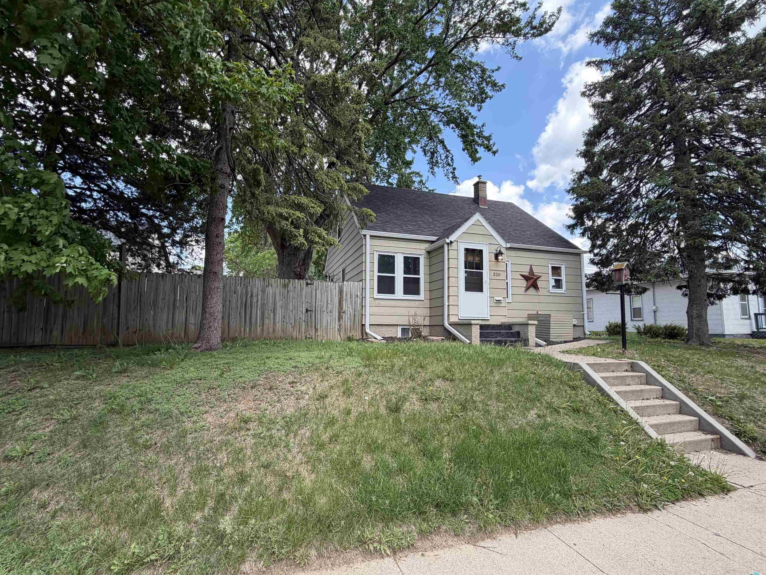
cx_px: 364
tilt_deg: +5.6
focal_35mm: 15
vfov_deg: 81.7
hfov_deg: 98.1
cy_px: 302
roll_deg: -0.5
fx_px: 332
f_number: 2.2
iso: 50
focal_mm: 2.22
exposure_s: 1/261
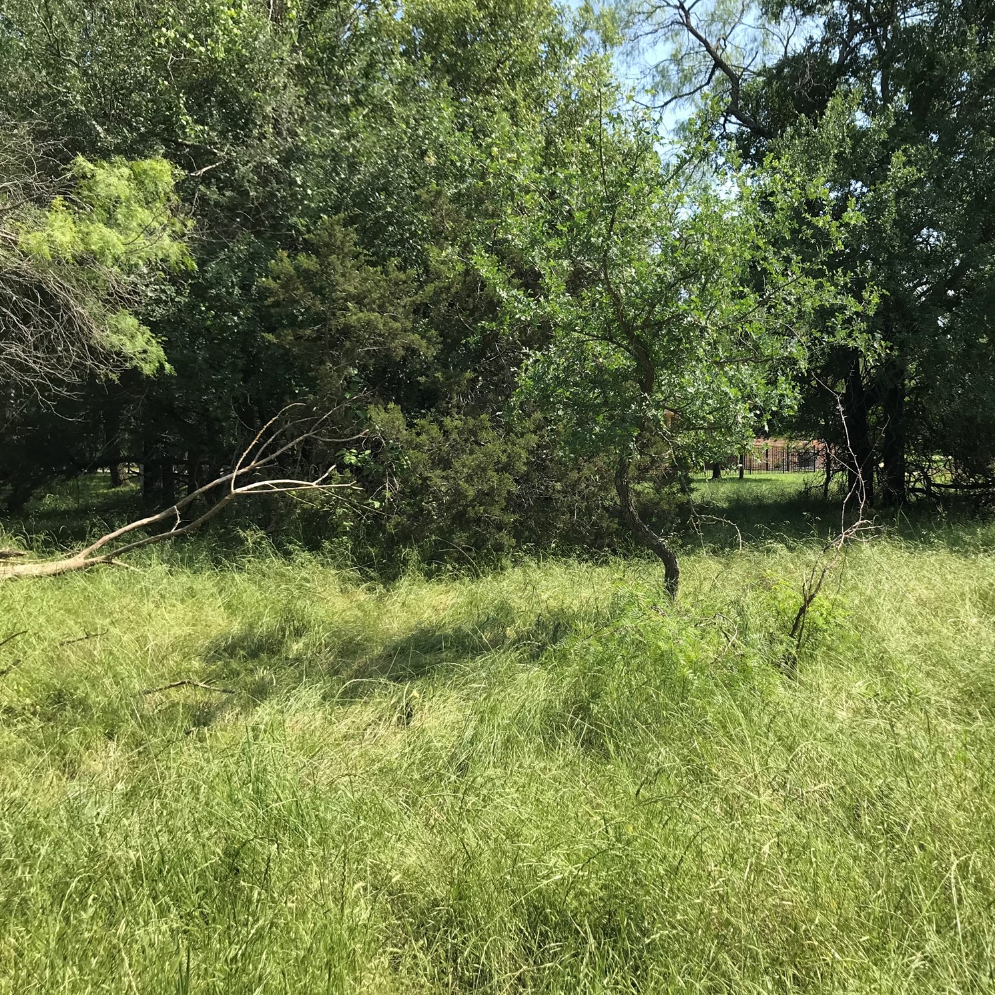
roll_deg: +0.7
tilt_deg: -1.8
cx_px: 673
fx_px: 1106
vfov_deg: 48.4
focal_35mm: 34
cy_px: 492
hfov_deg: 47.6
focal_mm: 3.99
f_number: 1.8
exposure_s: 1/967
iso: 20
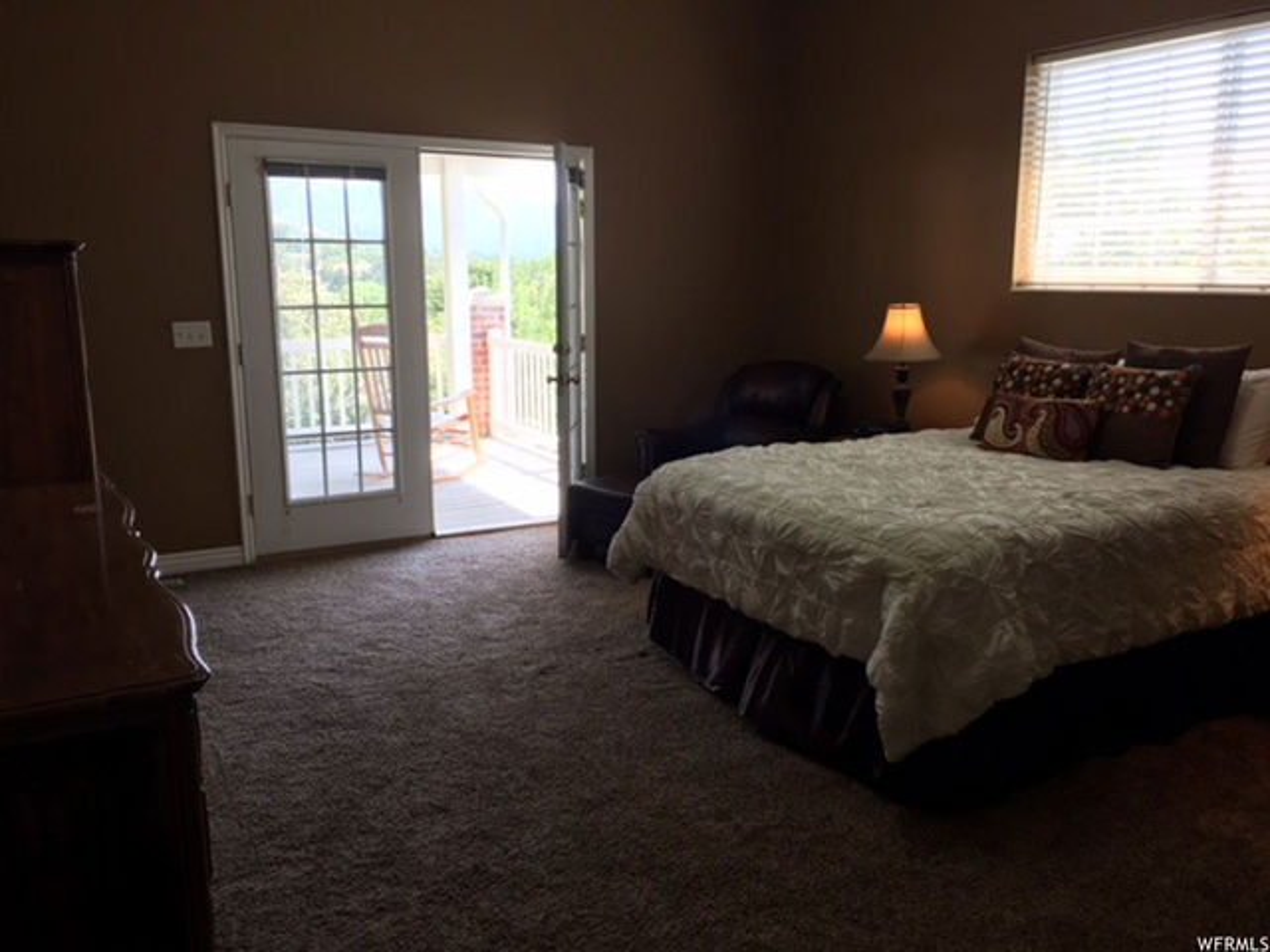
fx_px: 1064
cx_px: 635
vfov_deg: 48.2
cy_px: 476
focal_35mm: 29
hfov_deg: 61.7
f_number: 2.2
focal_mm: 4.15
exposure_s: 1/120
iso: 40
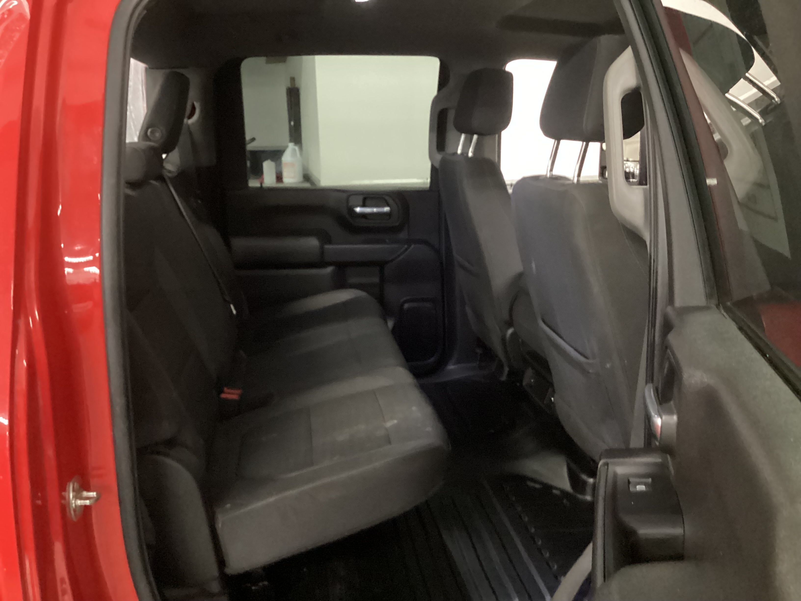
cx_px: 400
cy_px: 300
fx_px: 717
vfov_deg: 45.4
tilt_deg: -18.1
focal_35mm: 31
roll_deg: +0.7
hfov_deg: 58.4
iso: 800
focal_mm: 3.3
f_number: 2.4
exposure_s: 1/17
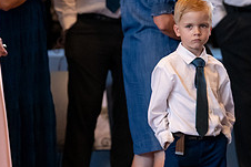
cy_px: 101
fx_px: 2484
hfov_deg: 5.8
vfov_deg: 3.9
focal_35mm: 356
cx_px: 155
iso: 3200
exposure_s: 1/320
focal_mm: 116
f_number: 2.8
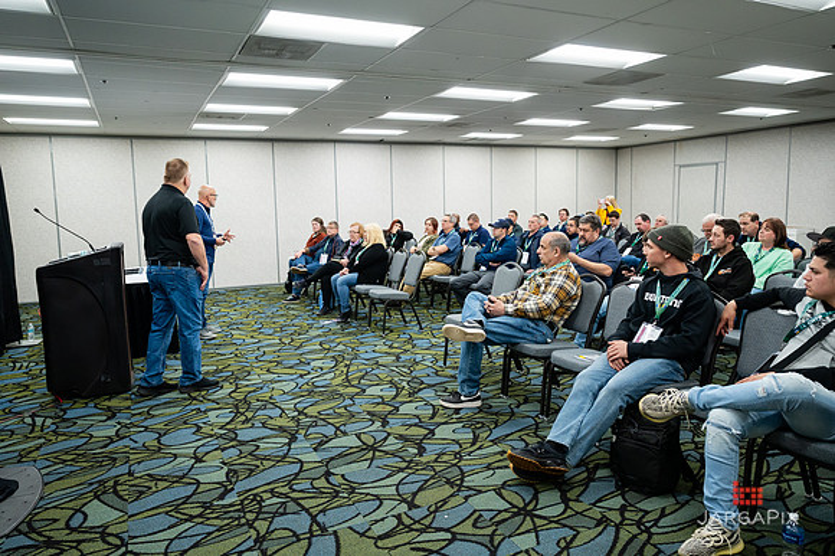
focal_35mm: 25
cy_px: 267
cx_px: 401
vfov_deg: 51.2
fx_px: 580
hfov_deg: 71.5
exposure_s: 1/200
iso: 2000
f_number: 4
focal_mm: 24
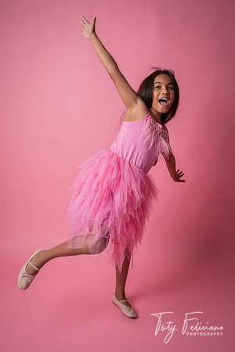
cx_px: 118
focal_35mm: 32
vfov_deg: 58.7
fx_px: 313
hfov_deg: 41.1
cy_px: 176
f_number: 8
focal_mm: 32
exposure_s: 1/200
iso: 500
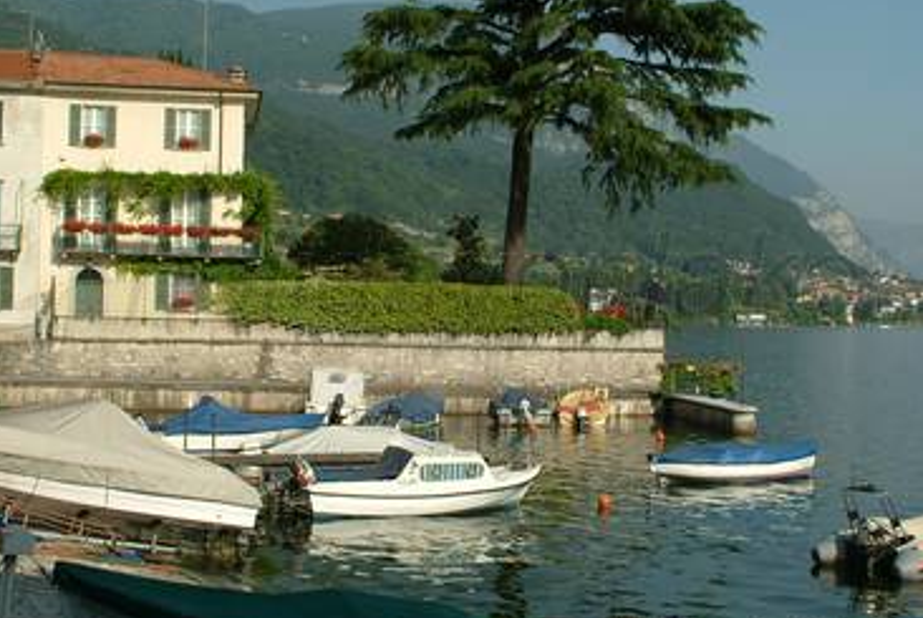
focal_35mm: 54
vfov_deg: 25.1
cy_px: 286
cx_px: 492
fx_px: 1386
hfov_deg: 36.8
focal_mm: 28
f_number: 8
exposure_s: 1/250
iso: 160
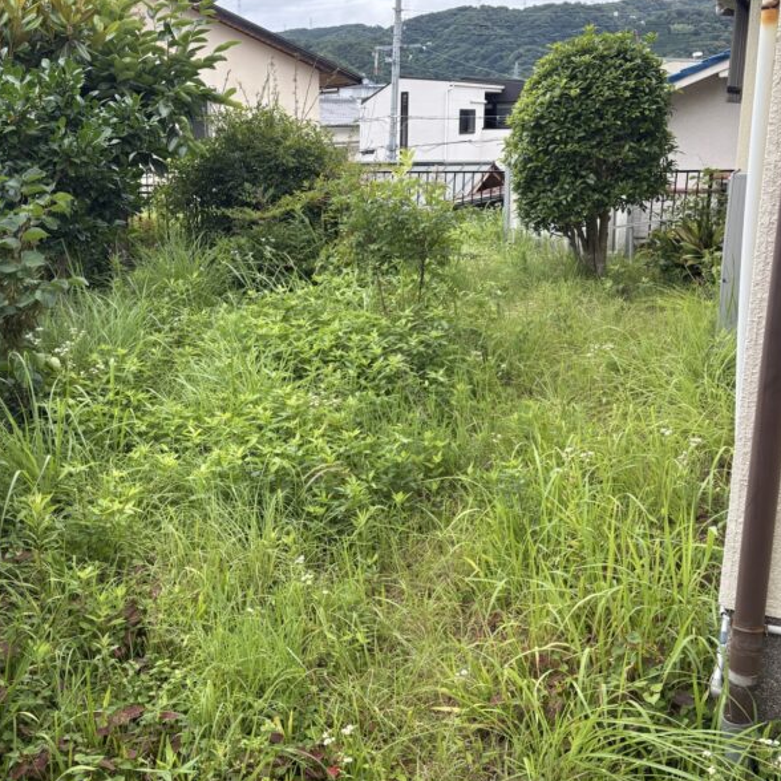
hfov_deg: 41.2
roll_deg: +2.0
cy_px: 413
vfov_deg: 41.8
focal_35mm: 40
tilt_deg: -15.5
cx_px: 242
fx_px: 1021
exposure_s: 1/959
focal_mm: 5.96
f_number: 1.6
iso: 64
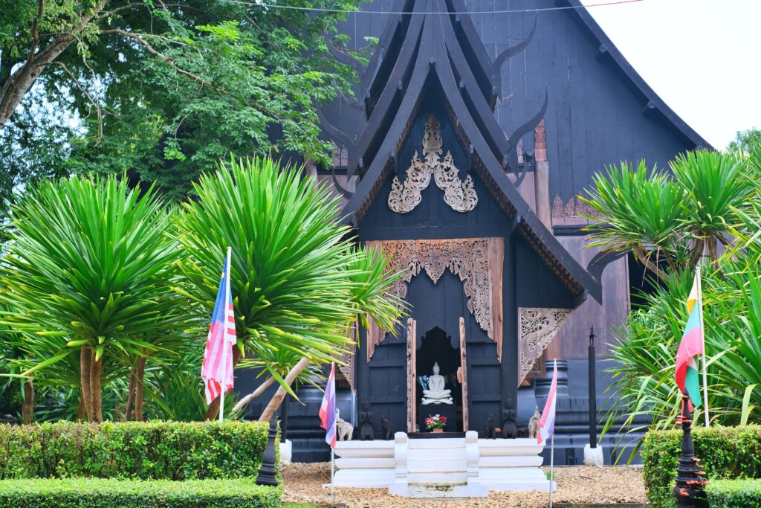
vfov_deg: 25.5
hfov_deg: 37.5
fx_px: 1120
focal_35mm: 53
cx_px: 380
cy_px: 254
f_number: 3.2
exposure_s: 1/420
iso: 320
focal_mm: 35
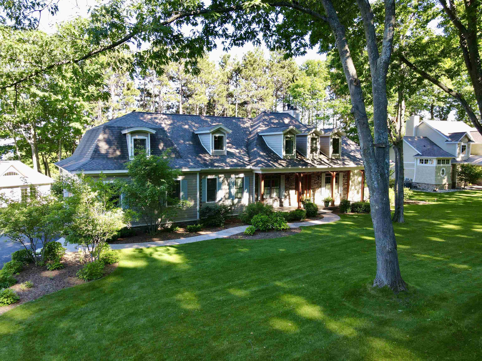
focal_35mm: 24
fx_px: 334
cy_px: 180
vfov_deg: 56.8
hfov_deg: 71.6
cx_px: 241
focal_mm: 4.5
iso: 100
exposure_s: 1/50
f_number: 2.8
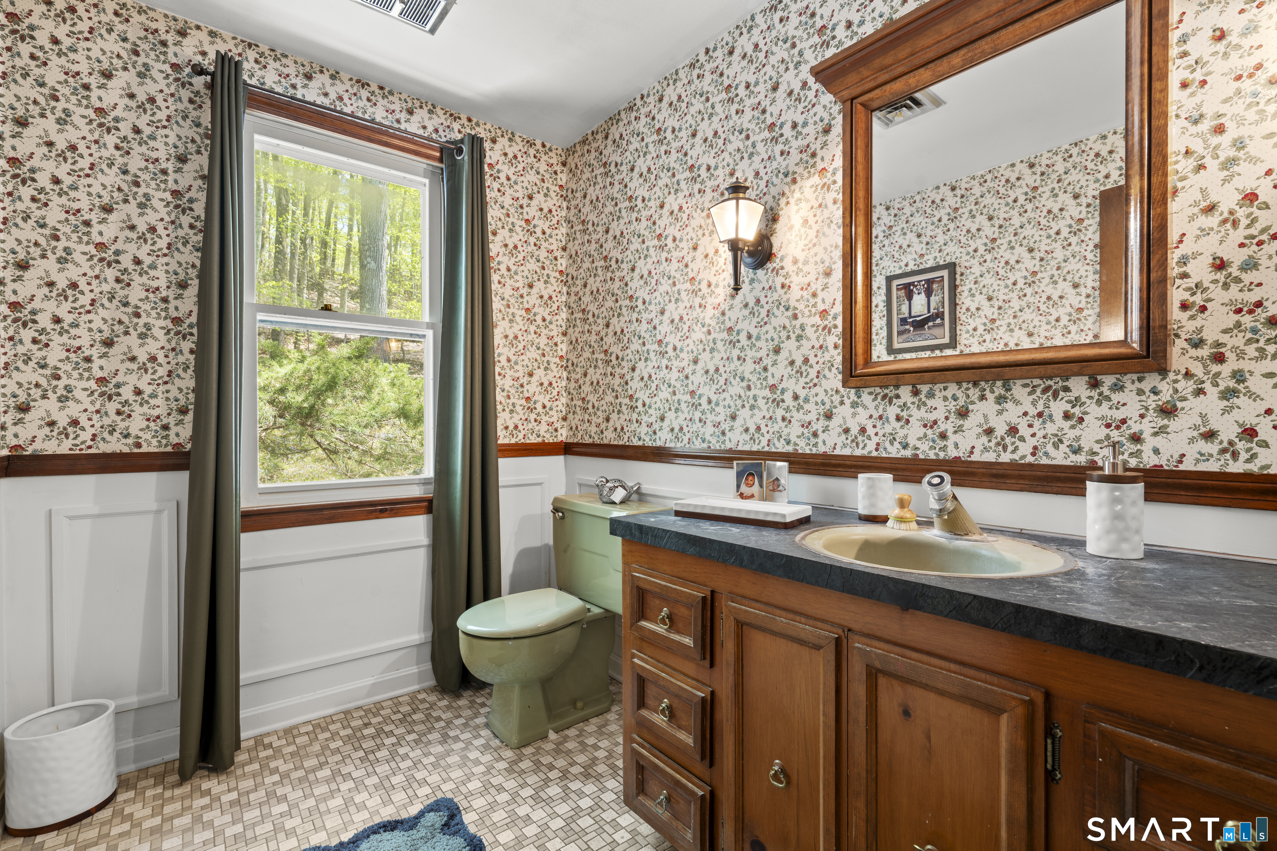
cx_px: 638
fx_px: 568
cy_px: 426
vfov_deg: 73.7
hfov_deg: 96.7
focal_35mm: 16
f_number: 9
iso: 200
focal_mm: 16
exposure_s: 2.5
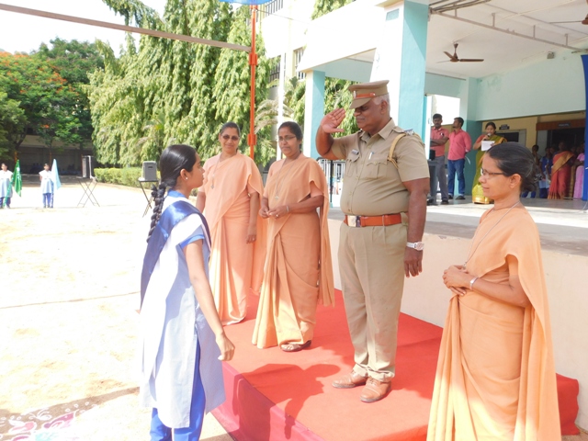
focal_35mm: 30
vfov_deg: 46.8
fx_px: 510
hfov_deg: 60.0
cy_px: 220
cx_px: 294
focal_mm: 5.3
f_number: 3.2
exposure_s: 1/400
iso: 125
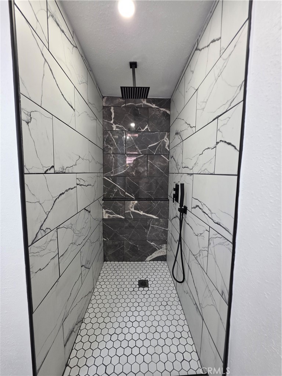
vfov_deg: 106.2
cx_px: 141
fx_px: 141
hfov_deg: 89.9
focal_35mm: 13
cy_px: 188
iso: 200
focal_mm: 2.2
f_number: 1.9
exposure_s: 1/120
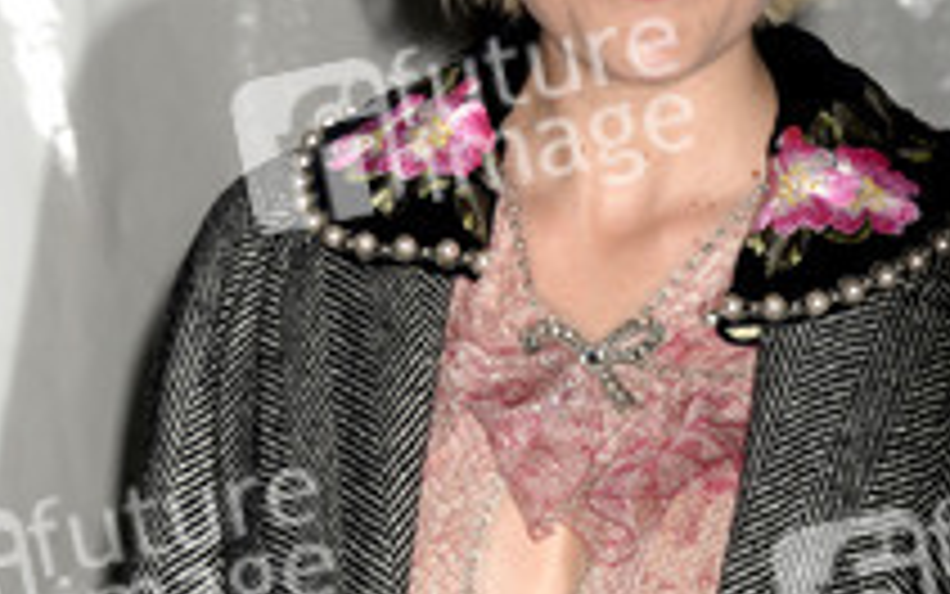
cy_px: 351
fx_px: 6759
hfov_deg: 8.0
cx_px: 597
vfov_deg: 5.0
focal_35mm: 261
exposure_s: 1/250
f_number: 5.6
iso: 800
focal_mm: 135
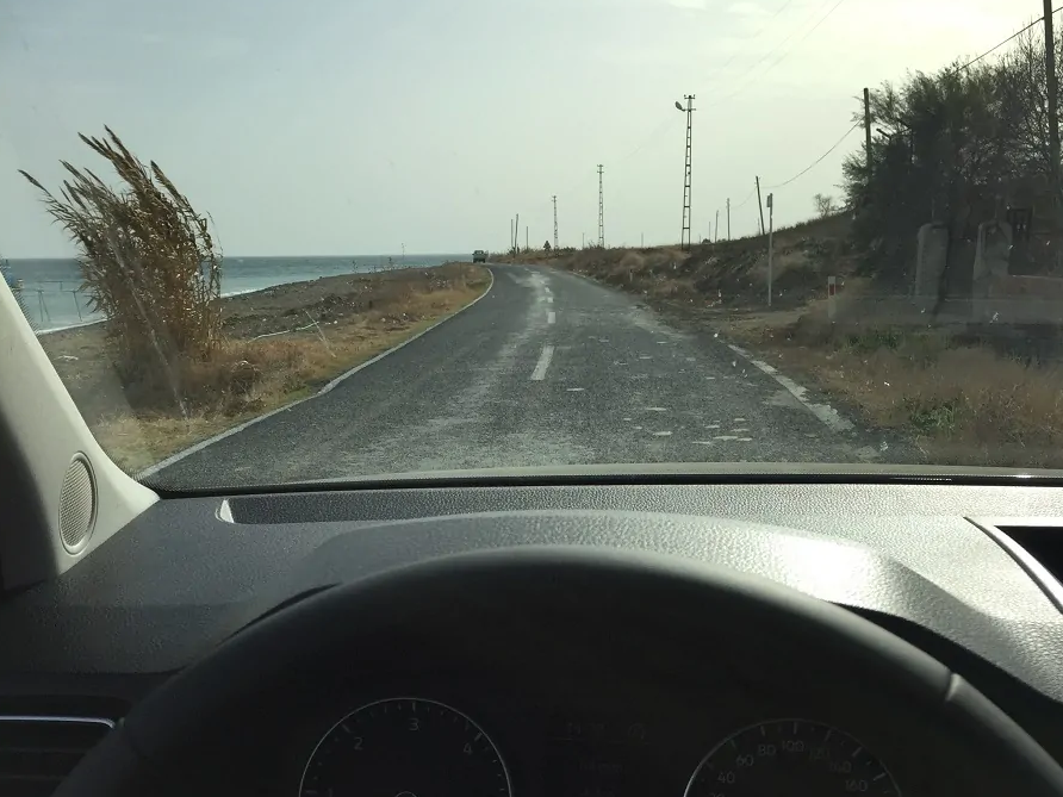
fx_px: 1198
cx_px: 528
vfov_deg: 35.6
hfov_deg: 47.9
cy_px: 641
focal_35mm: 39
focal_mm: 4.15
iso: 32
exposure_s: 1/3049
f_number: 2.2
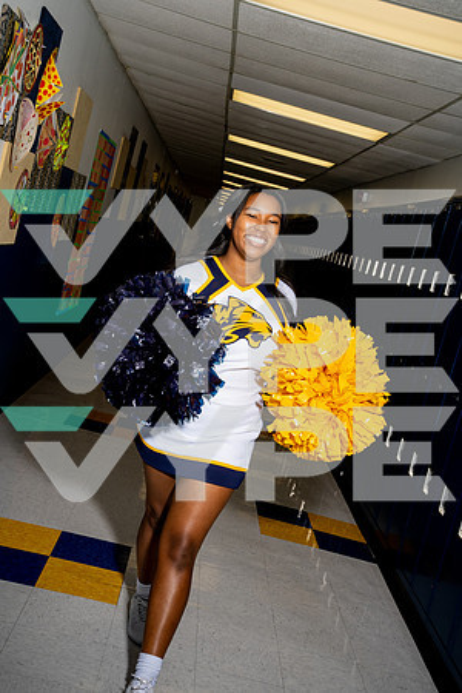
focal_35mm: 54
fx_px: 1039
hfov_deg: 25.1
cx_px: 231
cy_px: 346
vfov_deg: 36.9
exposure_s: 1/250
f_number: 10
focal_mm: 54
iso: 250
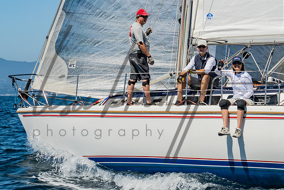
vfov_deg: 11.3
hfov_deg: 16.9
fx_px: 955
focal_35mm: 121
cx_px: 178
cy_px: 13
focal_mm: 51
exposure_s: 1/640
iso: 160
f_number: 6.3
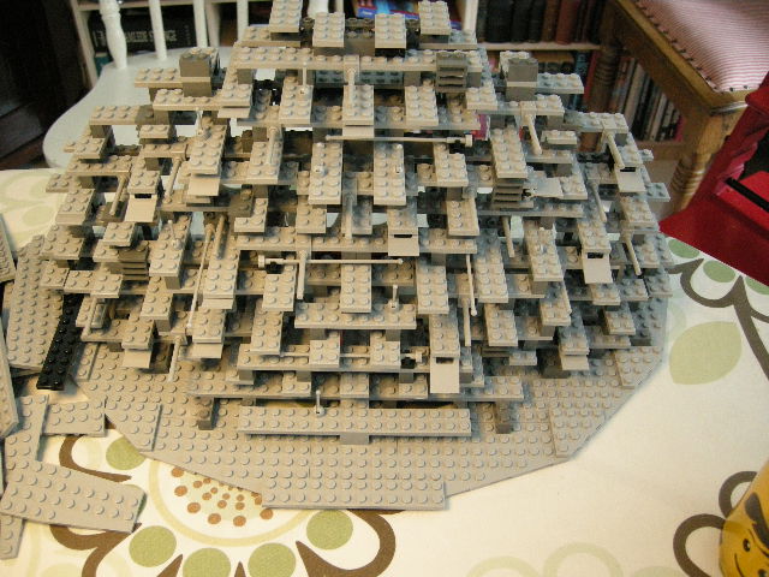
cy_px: 288
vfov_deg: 39.7
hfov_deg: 51.4
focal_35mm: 36
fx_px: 800
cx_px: 384
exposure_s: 1/17.4
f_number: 2.7
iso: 400
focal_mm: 7.5
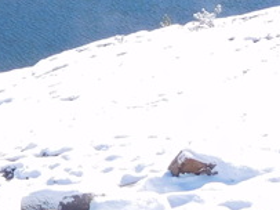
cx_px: -143
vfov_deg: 5.6
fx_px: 2126
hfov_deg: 7.4
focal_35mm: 263
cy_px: -112
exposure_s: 1/640
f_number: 4.1
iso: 125
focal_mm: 8.9
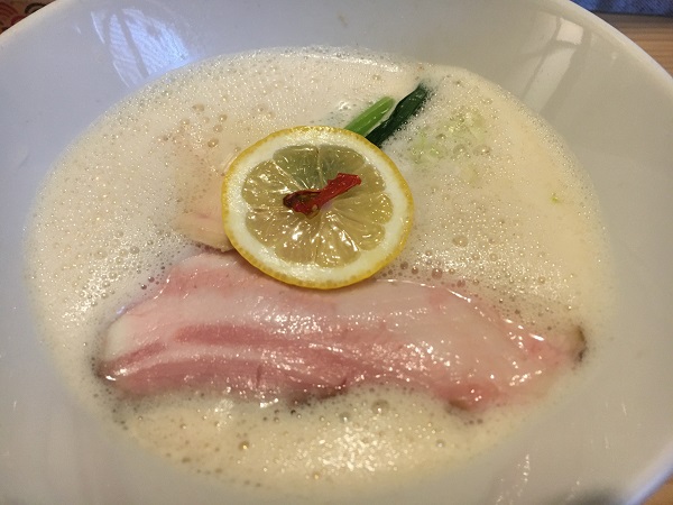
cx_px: 336
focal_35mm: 29
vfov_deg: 48.2
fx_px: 564
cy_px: 252
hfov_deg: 61.7
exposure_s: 1/30
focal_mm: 4.15
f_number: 2.2
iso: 160
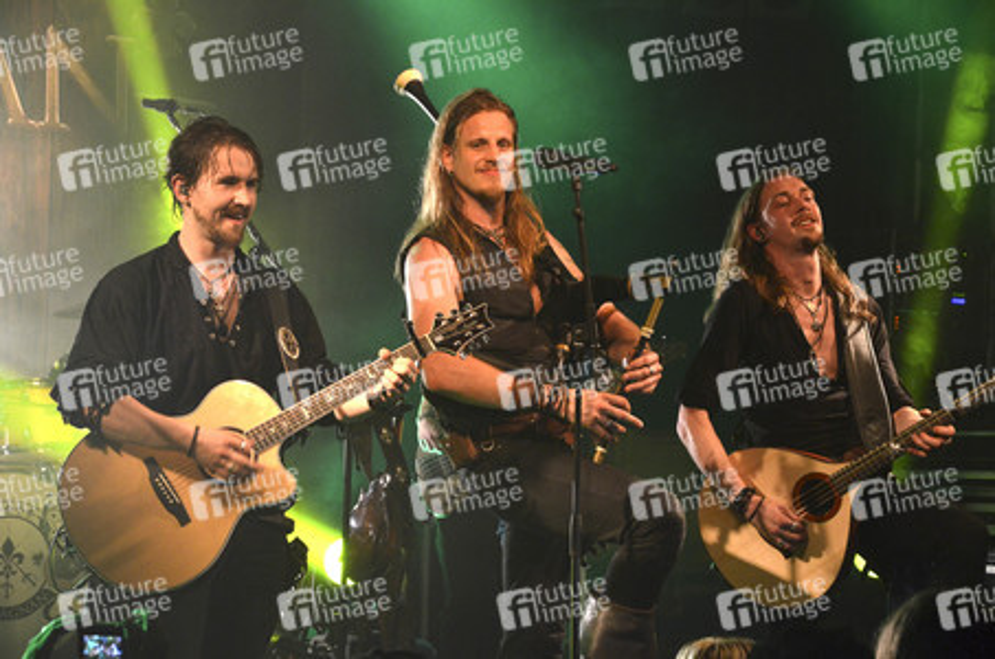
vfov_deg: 11.4
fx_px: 3310
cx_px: 498
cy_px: 330
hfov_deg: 17.1
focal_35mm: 120
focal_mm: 80
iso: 1600
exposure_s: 1/90
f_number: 5.3
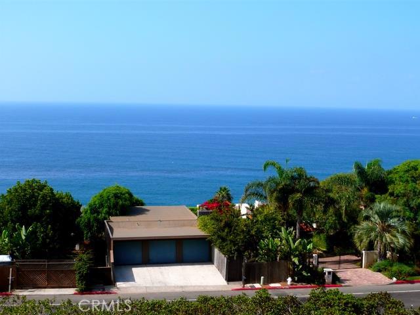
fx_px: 582
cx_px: 210
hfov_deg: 39.7
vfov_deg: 30.3
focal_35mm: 48
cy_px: 158
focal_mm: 7.9
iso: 100
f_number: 10
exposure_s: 1/125
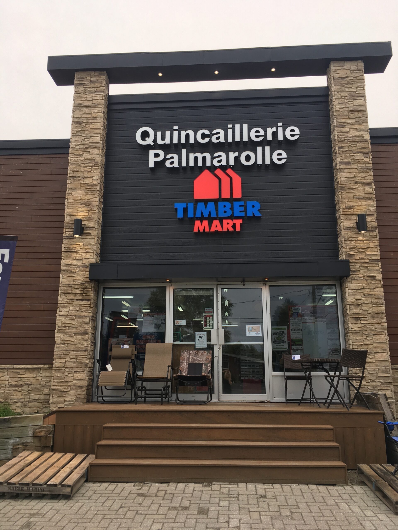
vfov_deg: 61.7
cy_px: 265
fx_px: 445
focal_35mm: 29
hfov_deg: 48.2
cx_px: 199
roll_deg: +0.0
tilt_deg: +13.1
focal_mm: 4.15
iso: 25
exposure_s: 1/405
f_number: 2.2
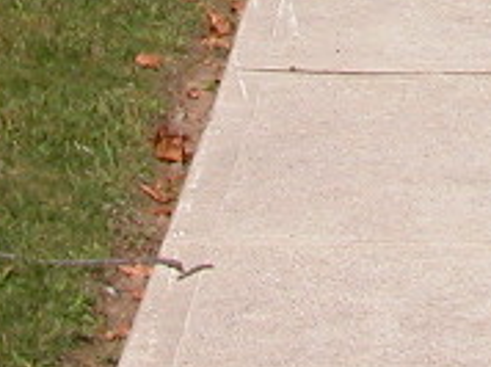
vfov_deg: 5.5
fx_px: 3470
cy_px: -880
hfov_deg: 8.0
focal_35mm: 245
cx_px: 577
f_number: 6.3
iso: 100
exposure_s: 1/321
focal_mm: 8.9
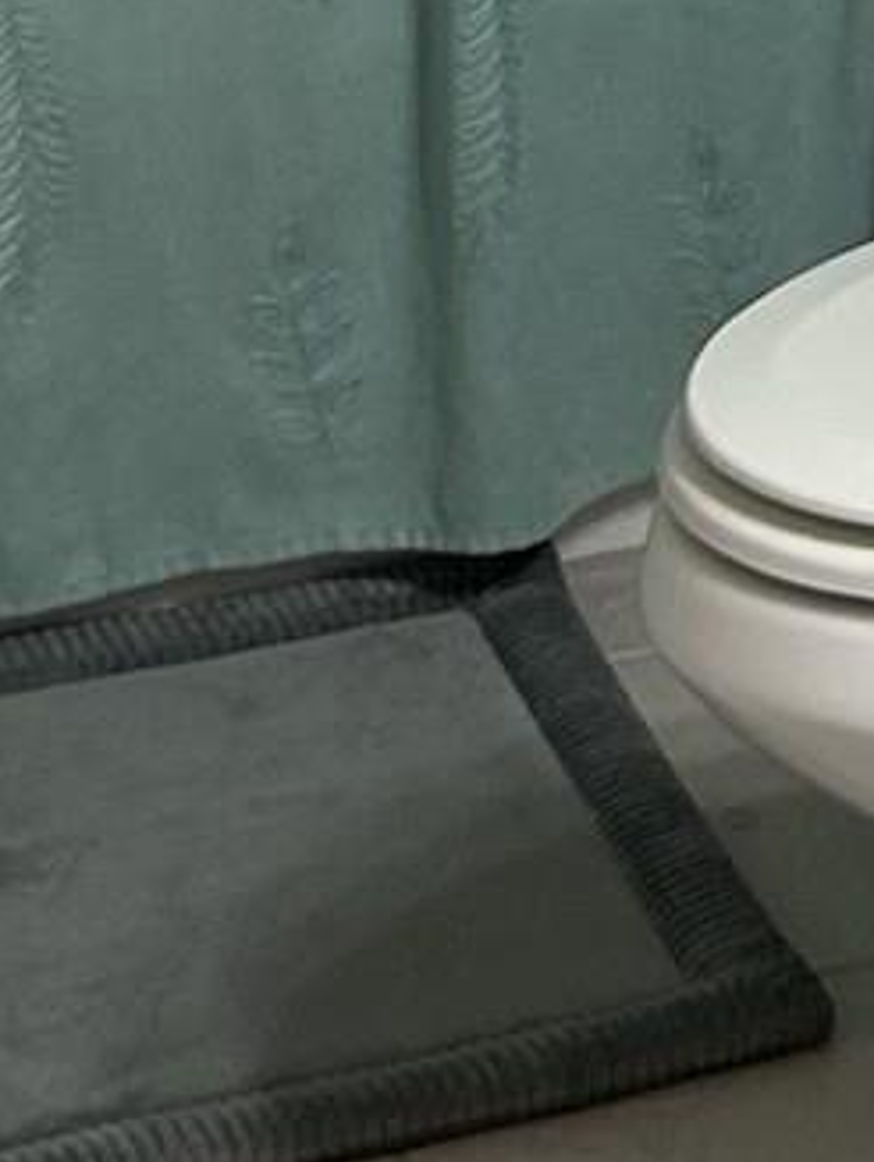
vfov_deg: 10.1
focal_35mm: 183
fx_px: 6149
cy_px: -1041
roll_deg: -1.3
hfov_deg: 7.8
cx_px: 1641
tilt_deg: -12.6
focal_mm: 5.7
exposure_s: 1/60
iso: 80
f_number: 1.5
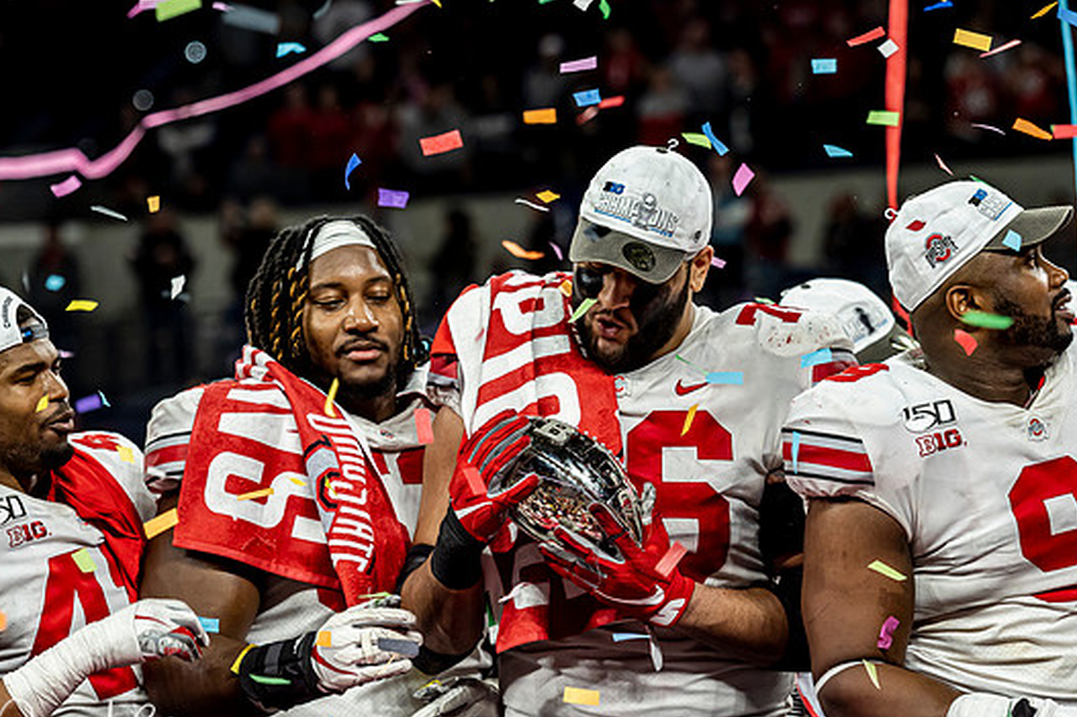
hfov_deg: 7.0
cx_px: 519
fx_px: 8792
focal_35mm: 294
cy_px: 412
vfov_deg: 4.7
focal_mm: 125
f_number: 3.5
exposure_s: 1/320
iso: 640
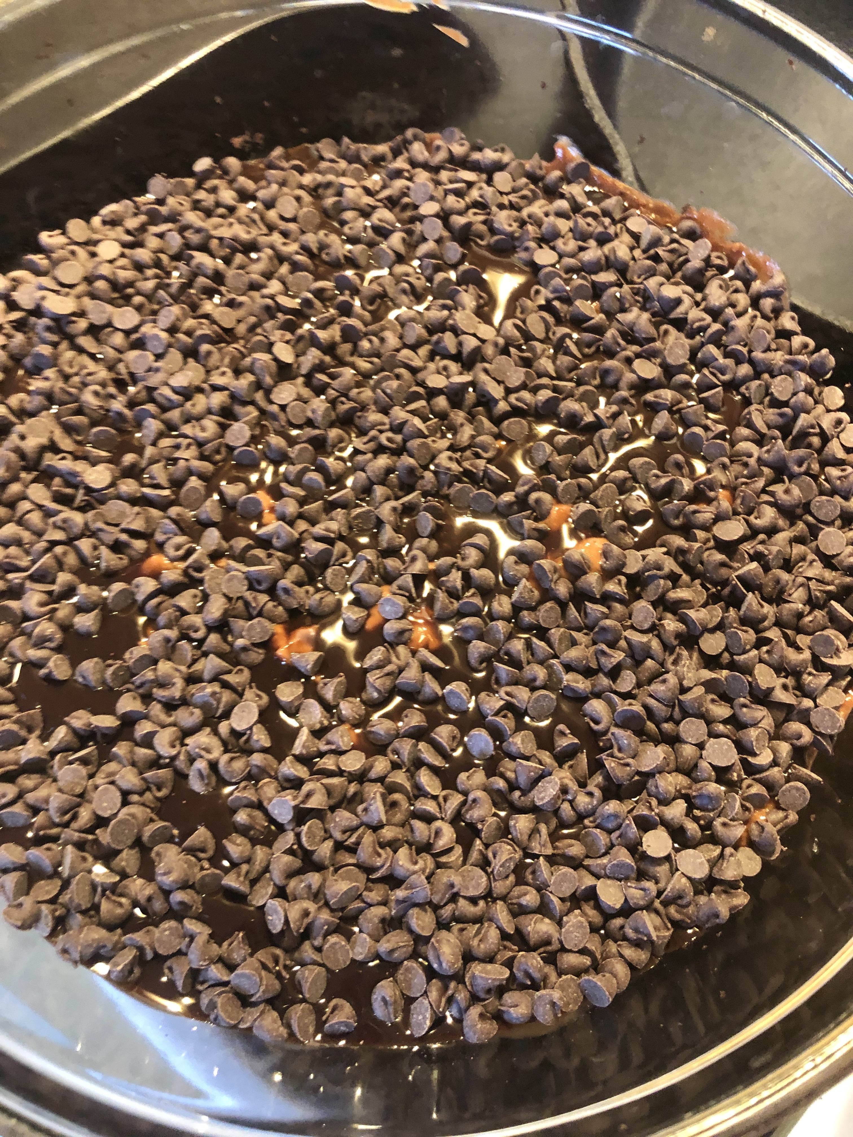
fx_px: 920
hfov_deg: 49.7
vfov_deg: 63.4
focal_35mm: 28
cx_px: 426
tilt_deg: -65.8
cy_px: 568
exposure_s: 1/6
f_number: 1.8
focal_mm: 3.99
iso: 100
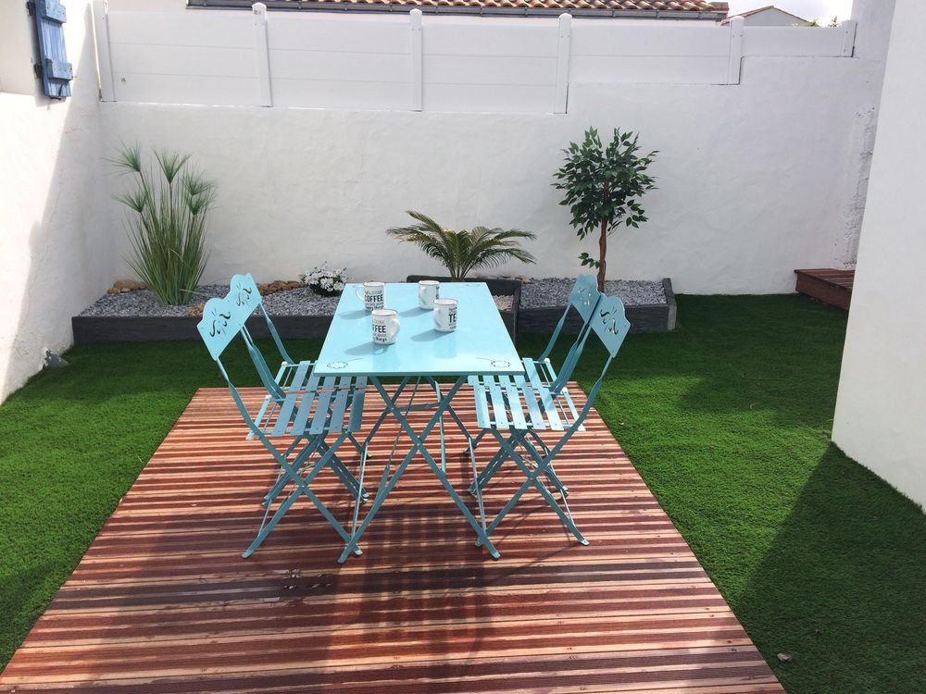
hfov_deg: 61.7
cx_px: 463
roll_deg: -0.2
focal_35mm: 29
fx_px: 776
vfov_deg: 48.2
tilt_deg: -16.8
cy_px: 347
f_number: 2.2
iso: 32
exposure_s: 1/1642
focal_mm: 4.15
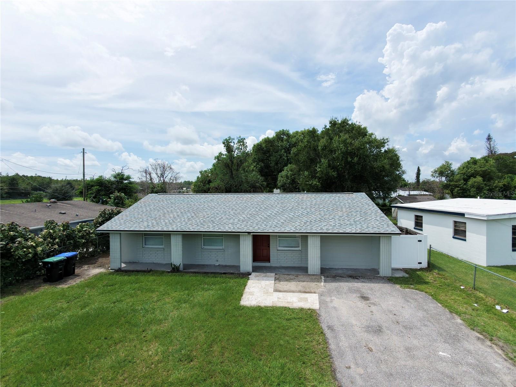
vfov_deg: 78.1
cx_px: 258
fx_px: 239
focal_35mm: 16
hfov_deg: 94.5
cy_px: 194
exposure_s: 1/1250
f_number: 2.2
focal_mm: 3.05
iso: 100
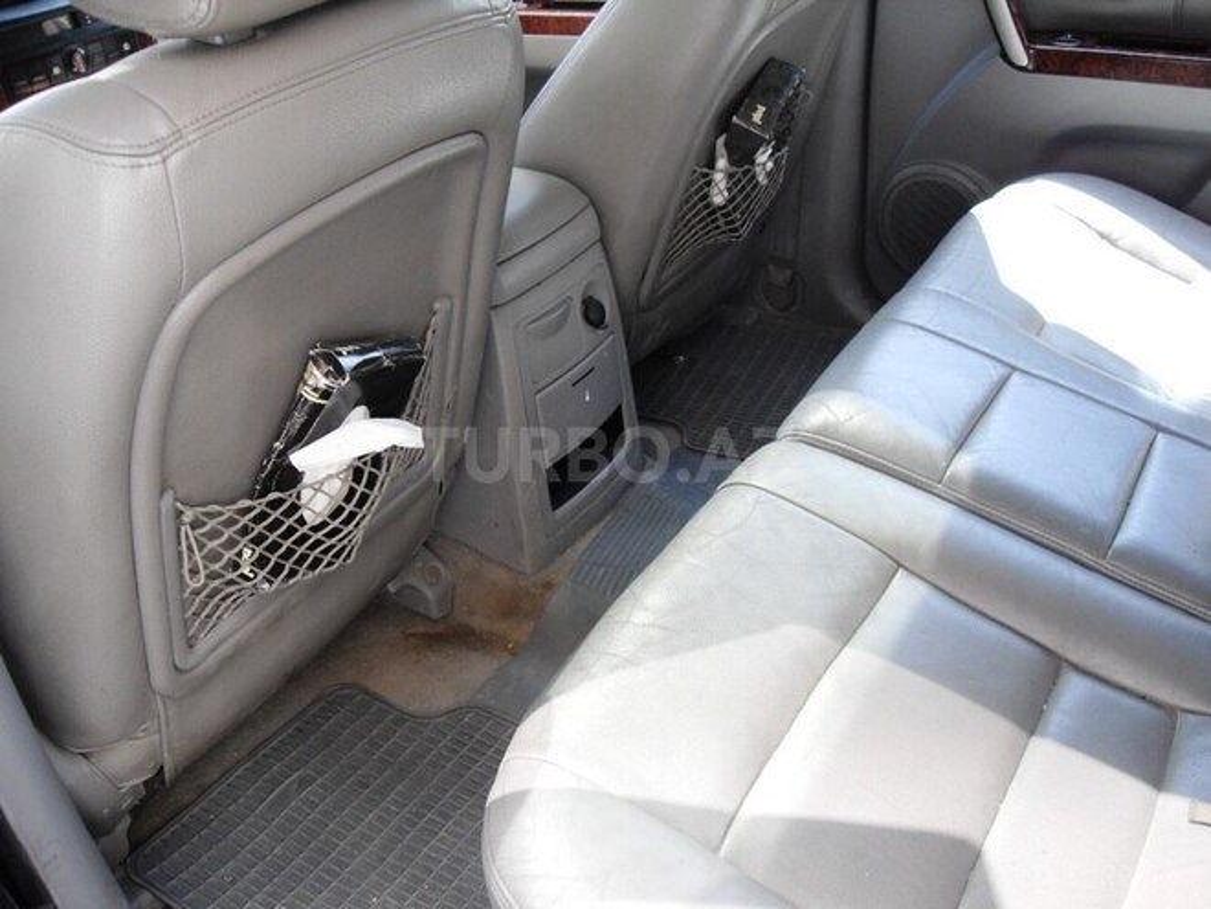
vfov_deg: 41.8
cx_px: 606
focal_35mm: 34
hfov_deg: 54.0
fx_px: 1189
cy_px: 454
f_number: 2.8
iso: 100
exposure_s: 1/60
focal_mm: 6.3
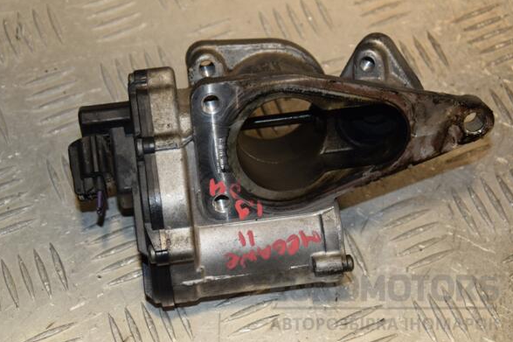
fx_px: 1268
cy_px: 171
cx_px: 253
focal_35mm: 89
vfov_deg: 15.4
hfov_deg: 22.9
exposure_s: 1/200
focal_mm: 58
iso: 800
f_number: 7.1
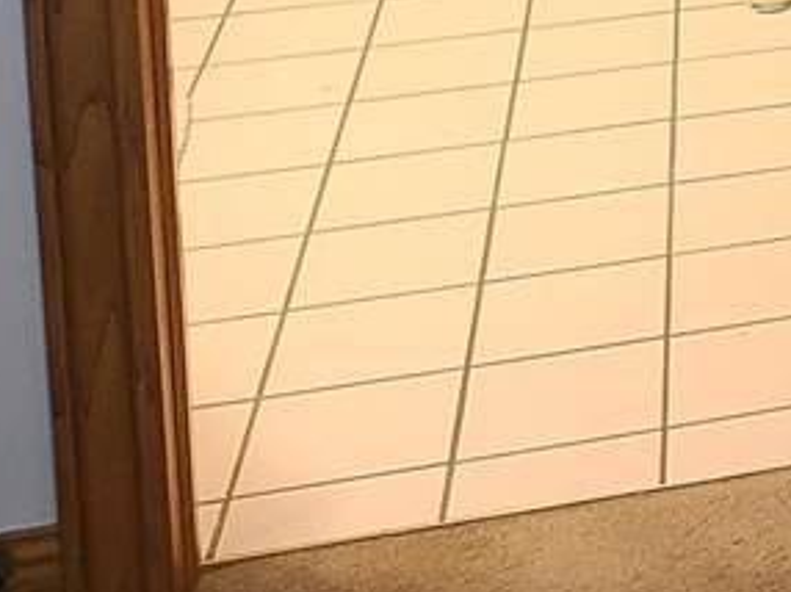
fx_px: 2557
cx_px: 1682
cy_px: -672
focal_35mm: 112
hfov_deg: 14.1
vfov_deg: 11.6
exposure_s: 1/20
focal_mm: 7
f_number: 1.8
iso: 125
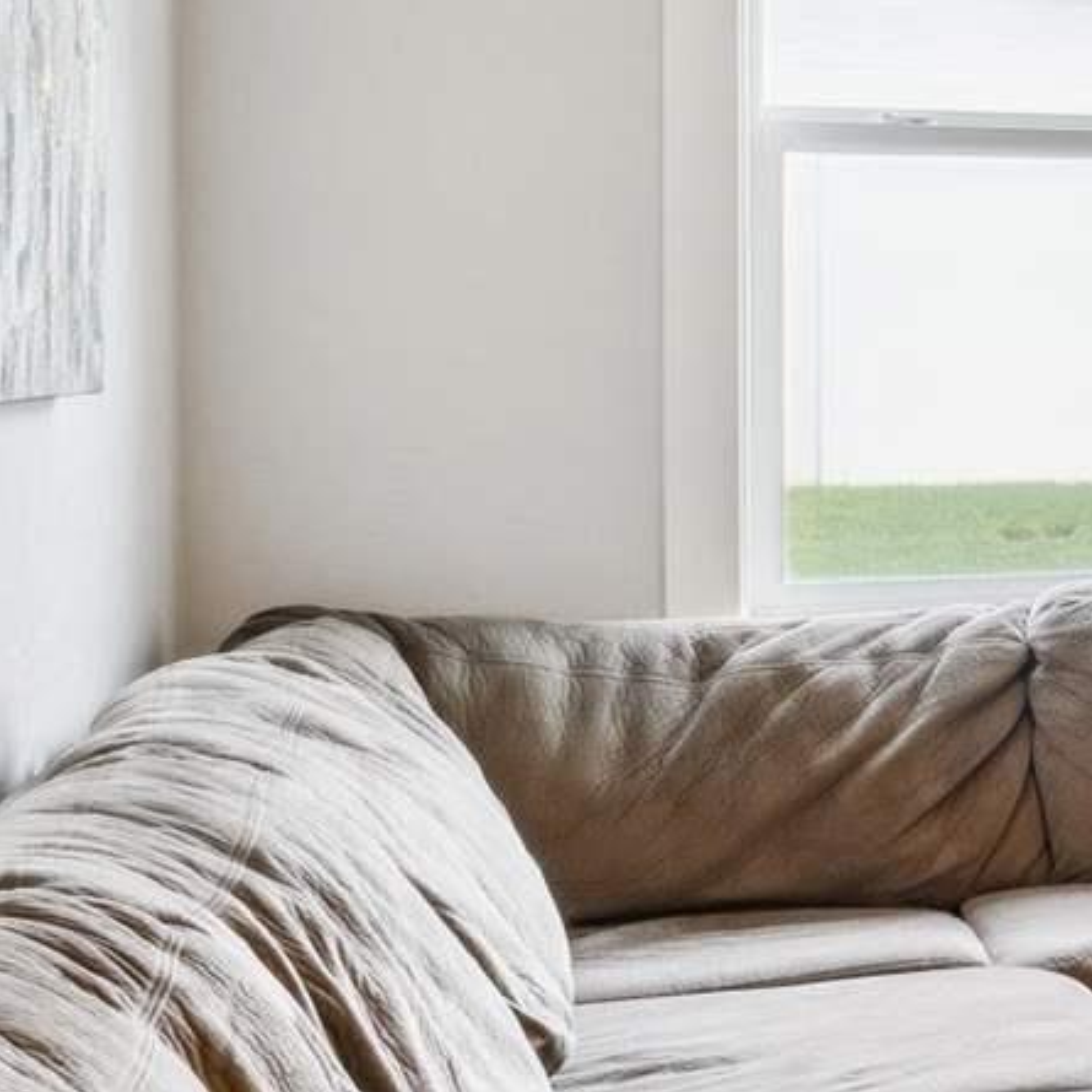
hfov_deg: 12.2
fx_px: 3308
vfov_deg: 18.7
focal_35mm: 93
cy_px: 309
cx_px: 3018
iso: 400
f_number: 13
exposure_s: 1/6
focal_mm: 15.8
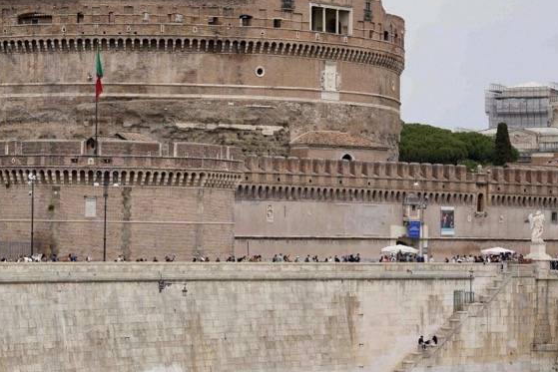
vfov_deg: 10.5
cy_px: 134
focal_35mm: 131
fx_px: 2031
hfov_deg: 15.6
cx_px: 148
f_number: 4
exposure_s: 1/1250
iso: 100
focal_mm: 61
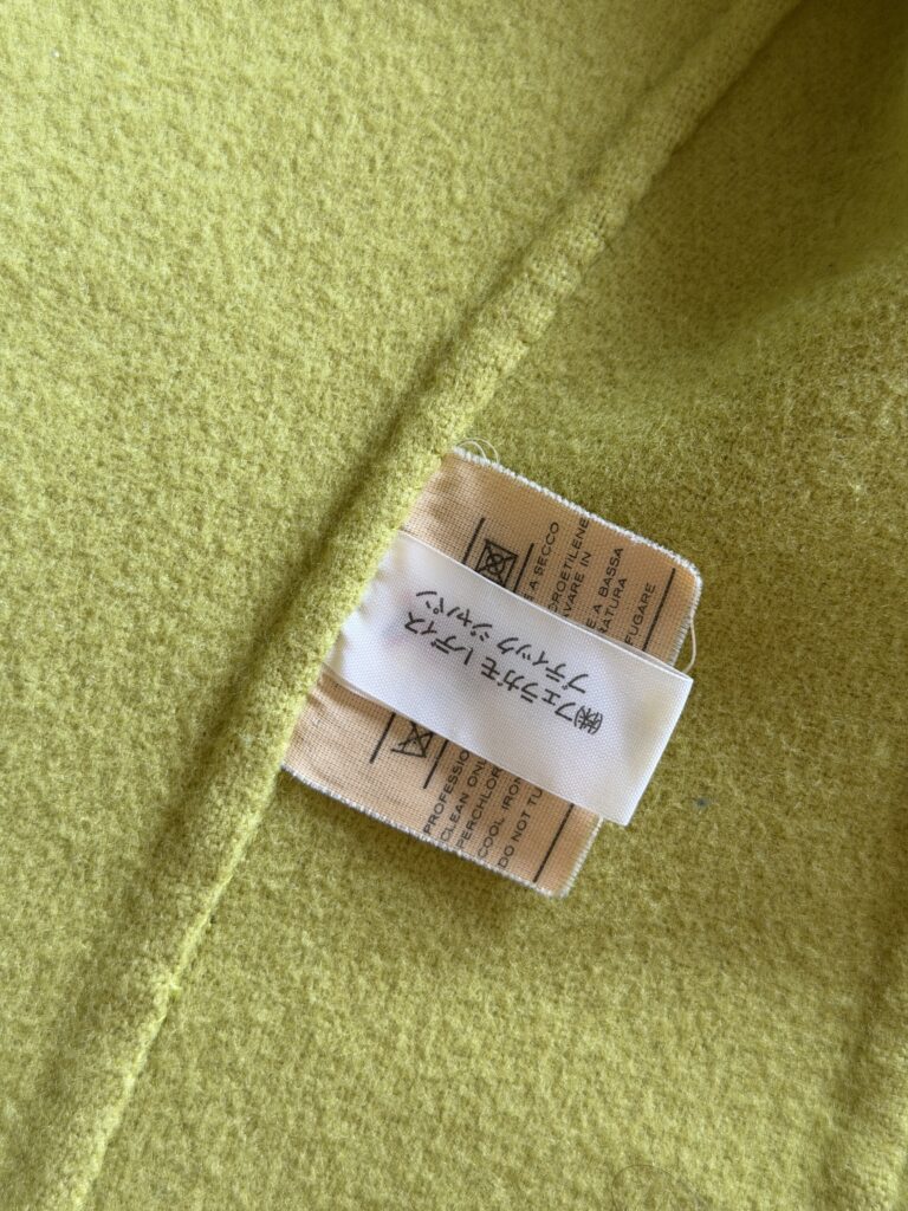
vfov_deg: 39.7
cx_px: 454
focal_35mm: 48
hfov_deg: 30.3
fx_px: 1679
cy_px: 606
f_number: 1.78
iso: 100
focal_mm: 6.76
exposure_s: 1/79
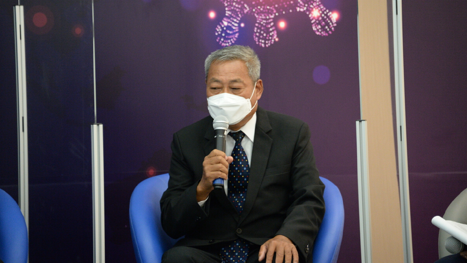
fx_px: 3257
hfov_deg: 8.2
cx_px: 233
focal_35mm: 263
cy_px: 111
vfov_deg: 4.6
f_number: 5.6
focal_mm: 250
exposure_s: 1/125
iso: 5000
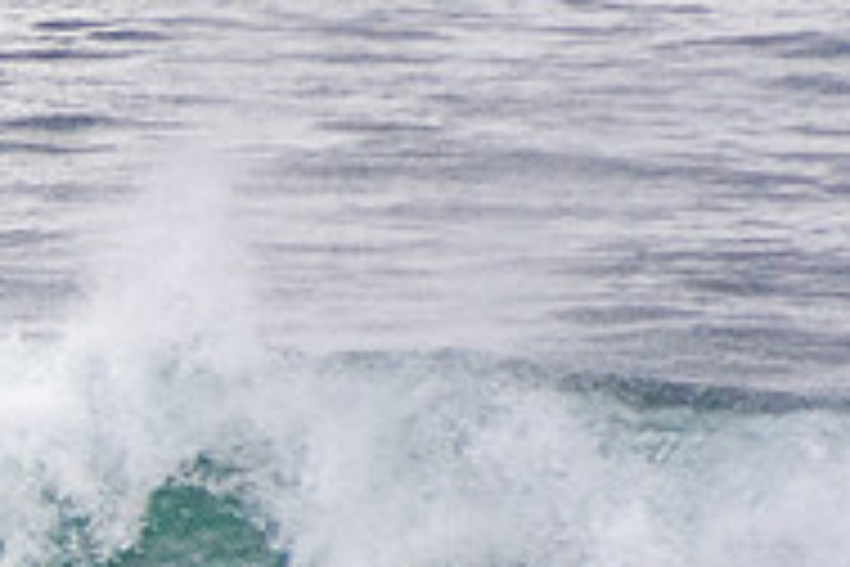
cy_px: 853
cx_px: -373
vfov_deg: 0.7
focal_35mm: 1840
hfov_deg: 1.1
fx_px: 43441
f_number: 5.6
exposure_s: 1/250
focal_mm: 400
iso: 2500
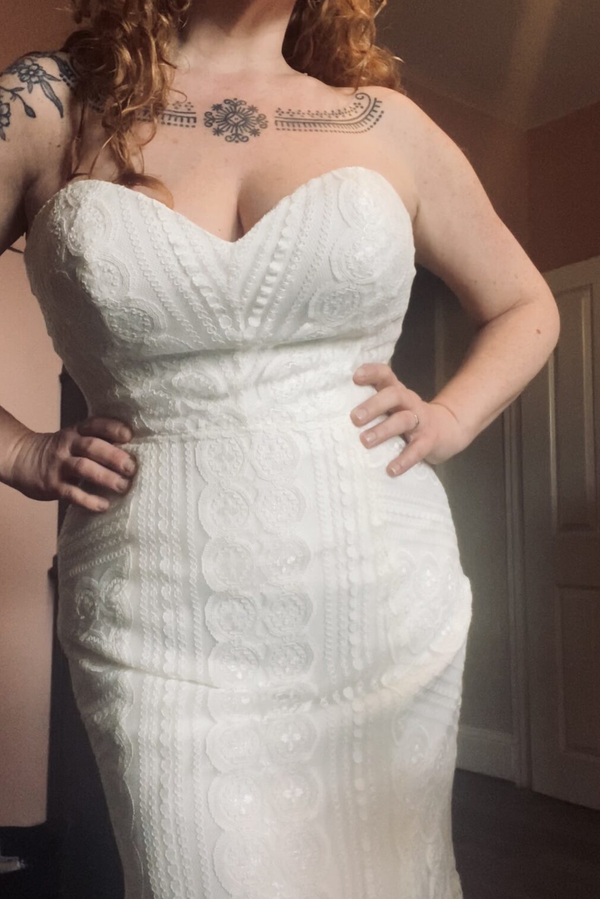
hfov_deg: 41.0
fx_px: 800
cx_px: 259
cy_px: 453
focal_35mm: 32
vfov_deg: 58.7
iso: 200
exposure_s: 1/50
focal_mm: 2.71
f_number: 2.2
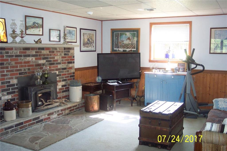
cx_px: 114
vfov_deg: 35.0
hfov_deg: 50.7
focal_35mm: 38
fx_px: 240
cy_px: 76
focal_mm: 8
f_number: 2.8
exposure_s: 1/30
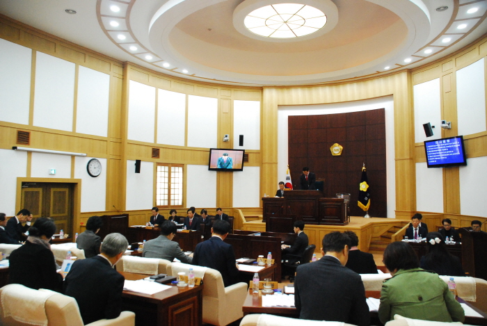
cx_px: 244
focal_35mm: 27
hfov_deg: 67.3
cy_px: 163
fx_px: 366
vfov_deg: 48.1
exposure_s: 1/60
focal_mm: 18
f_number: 6.3
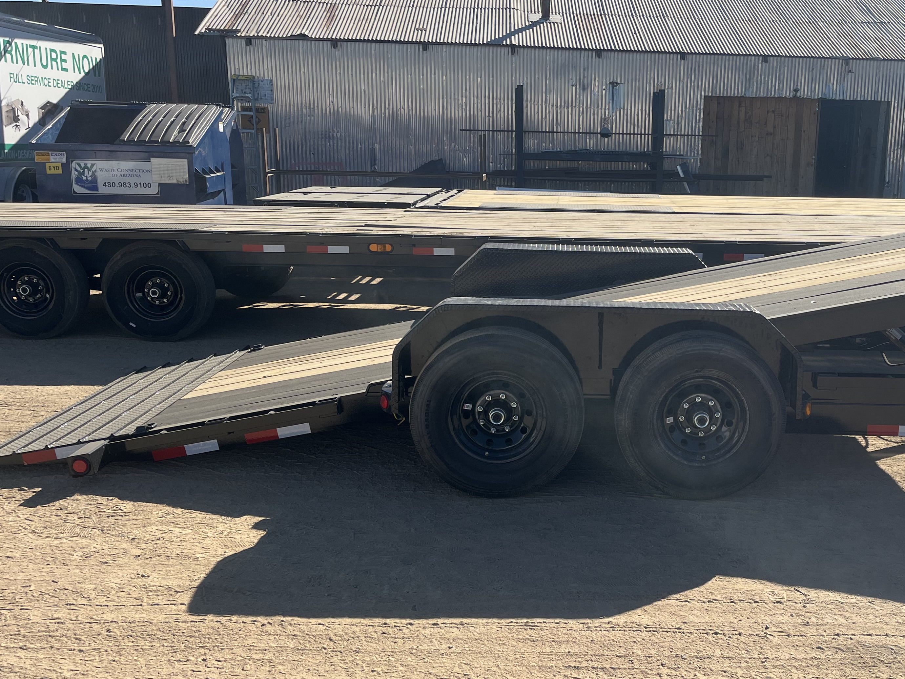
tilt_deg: -14.2
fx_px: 993
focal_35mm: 38
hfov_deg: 48.2
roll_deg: -1.7
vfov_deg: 37.7
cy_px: 342
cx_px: 604
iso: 50
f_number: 1.6
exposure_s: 1/4149
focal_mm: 5.1
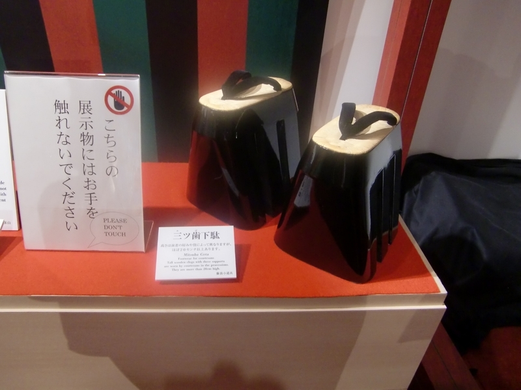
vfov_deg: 49.7
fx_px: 421
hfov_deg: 63.4
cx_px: 260
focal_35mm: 28
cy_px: 195
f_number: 2.6
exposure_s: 1/30
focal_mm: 4.9
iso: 400
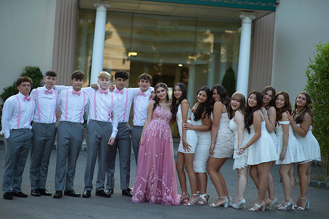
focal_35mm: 85
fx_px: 776
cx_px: 164
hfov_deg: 23.9
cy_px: 110
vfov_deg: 16.1
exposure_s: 1/1000
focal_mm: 85
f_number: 2
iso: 250
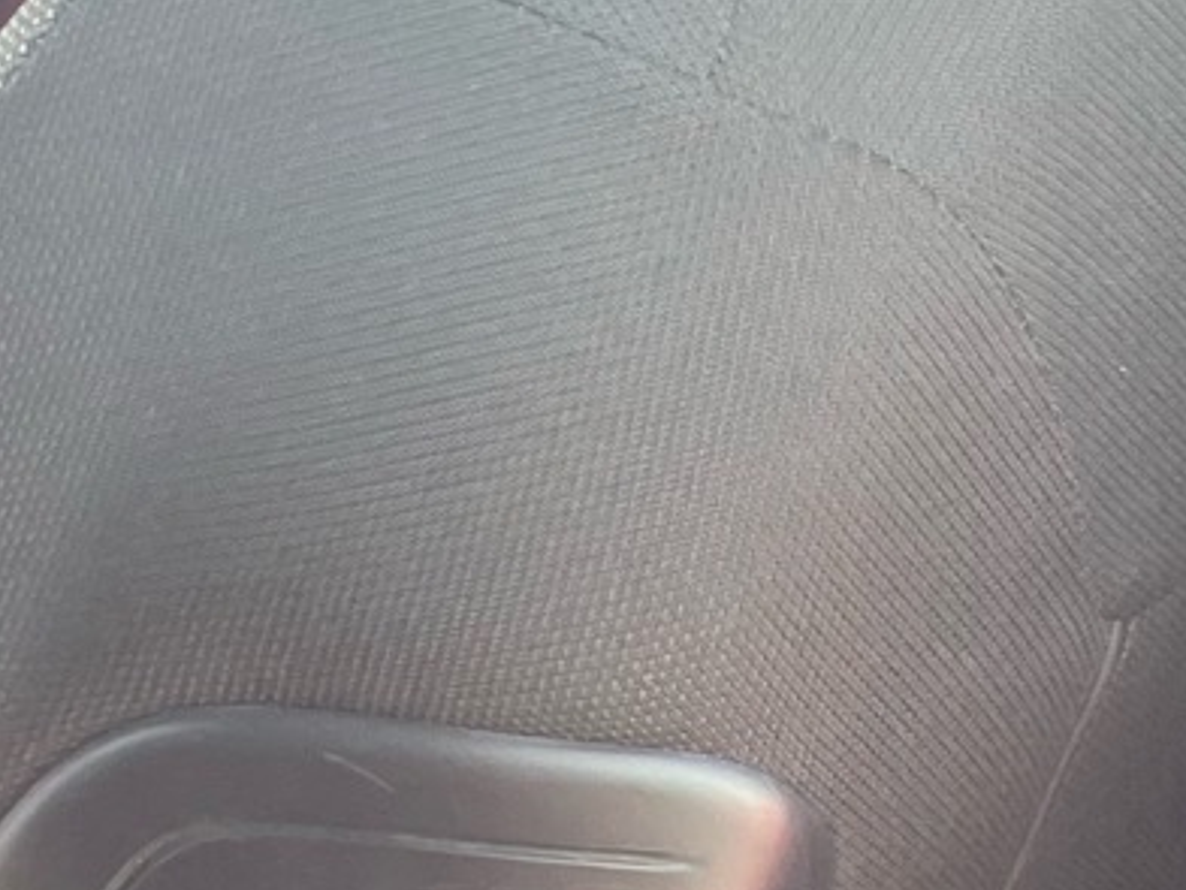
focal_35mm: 119
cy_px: 1451
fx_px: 4078
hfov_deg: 14.3
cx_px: 2221
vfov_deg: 11.8
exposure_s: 1/121
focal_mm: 4.2
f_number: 1.6
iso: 100
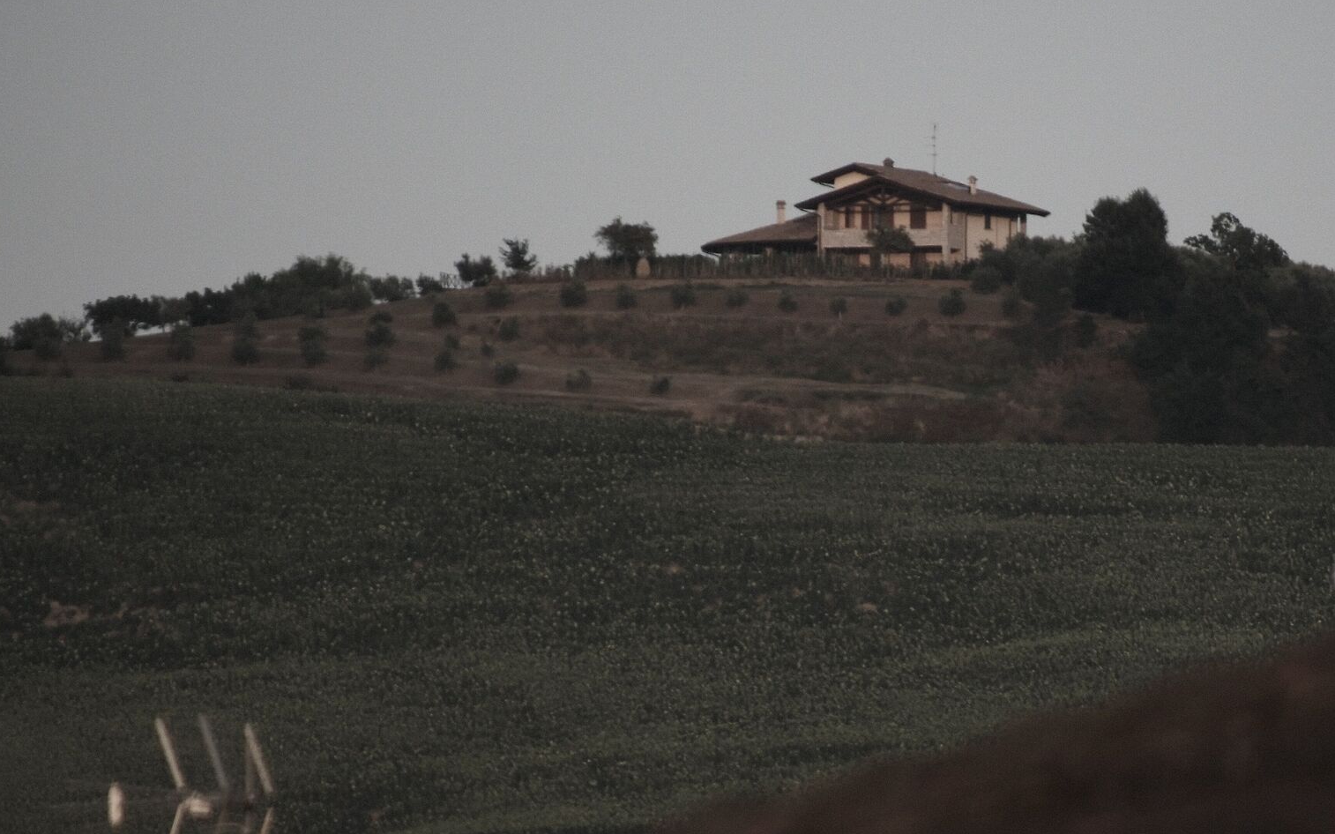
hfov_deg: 2.9
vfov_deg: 1.8
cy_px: 510
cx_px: 927
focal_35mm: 727
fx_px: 26449
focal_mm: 300
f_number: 6.7
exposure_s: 1/320
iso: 200
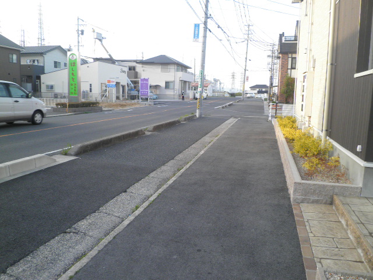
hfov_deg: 67.3
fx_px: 280
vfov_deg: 53.1
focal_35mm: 26
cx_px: 186
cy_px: 140
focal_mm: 4.7
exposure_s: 1/125
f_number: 2.8
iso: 64
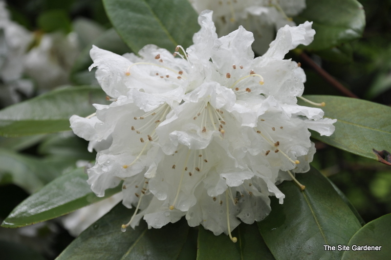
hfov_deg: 21.9
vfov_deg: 14.7
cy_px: 130
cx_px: 196
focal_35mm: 93
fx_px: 1009
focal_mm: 62
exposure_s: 1/200
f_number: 7.1
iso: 200
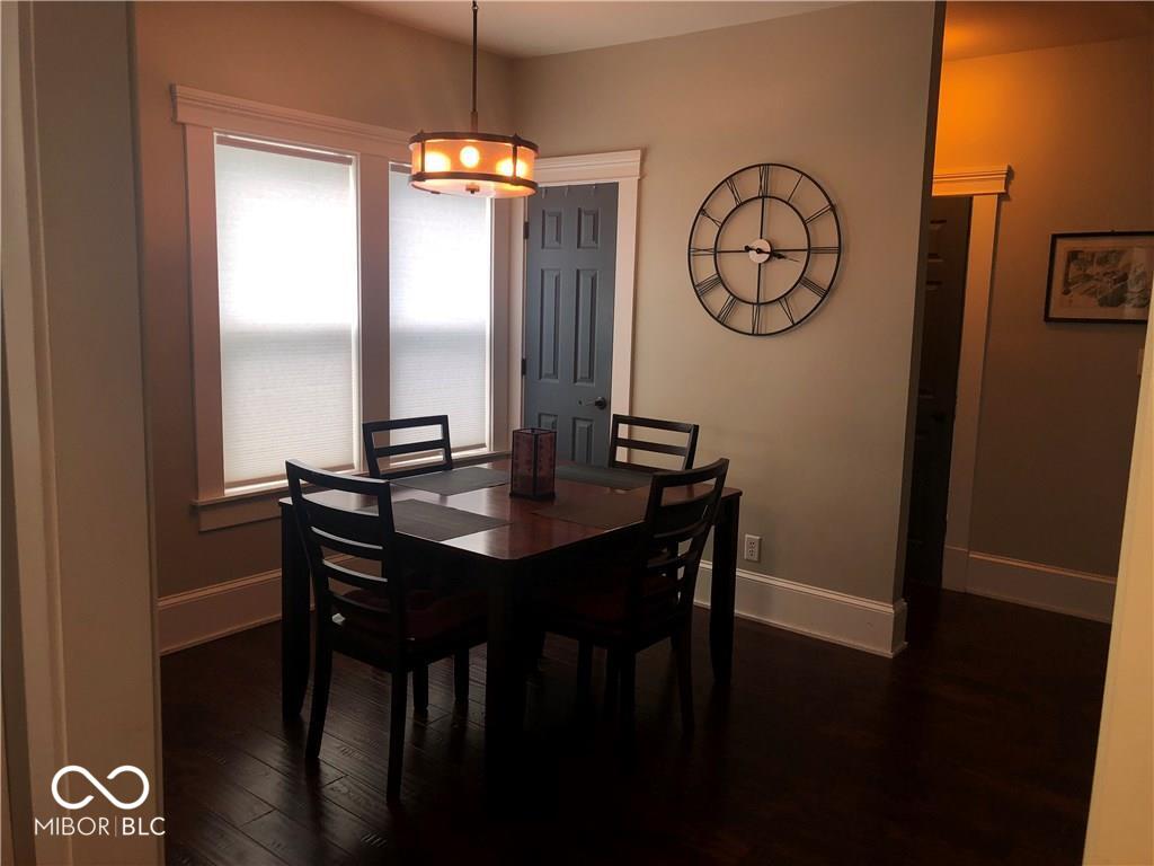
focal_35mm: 28
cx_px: 577
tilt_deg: -9.0
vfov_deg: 49.7
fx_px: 933
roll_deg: -1.6
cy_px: 433
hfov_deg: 63.4
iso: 20
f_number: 1.8
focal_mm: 3.99
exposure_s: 1/42
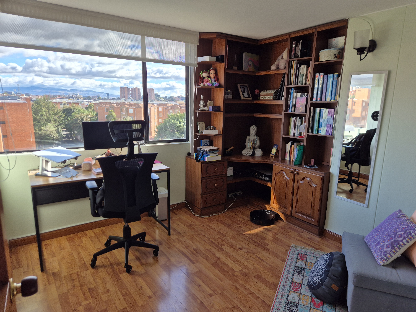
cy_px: 156
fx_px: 276
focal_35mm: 23
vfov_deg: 58.9
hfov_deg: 73.9
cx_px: 208
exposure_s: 1/314
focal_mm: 5.4
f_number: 1.8
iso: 25
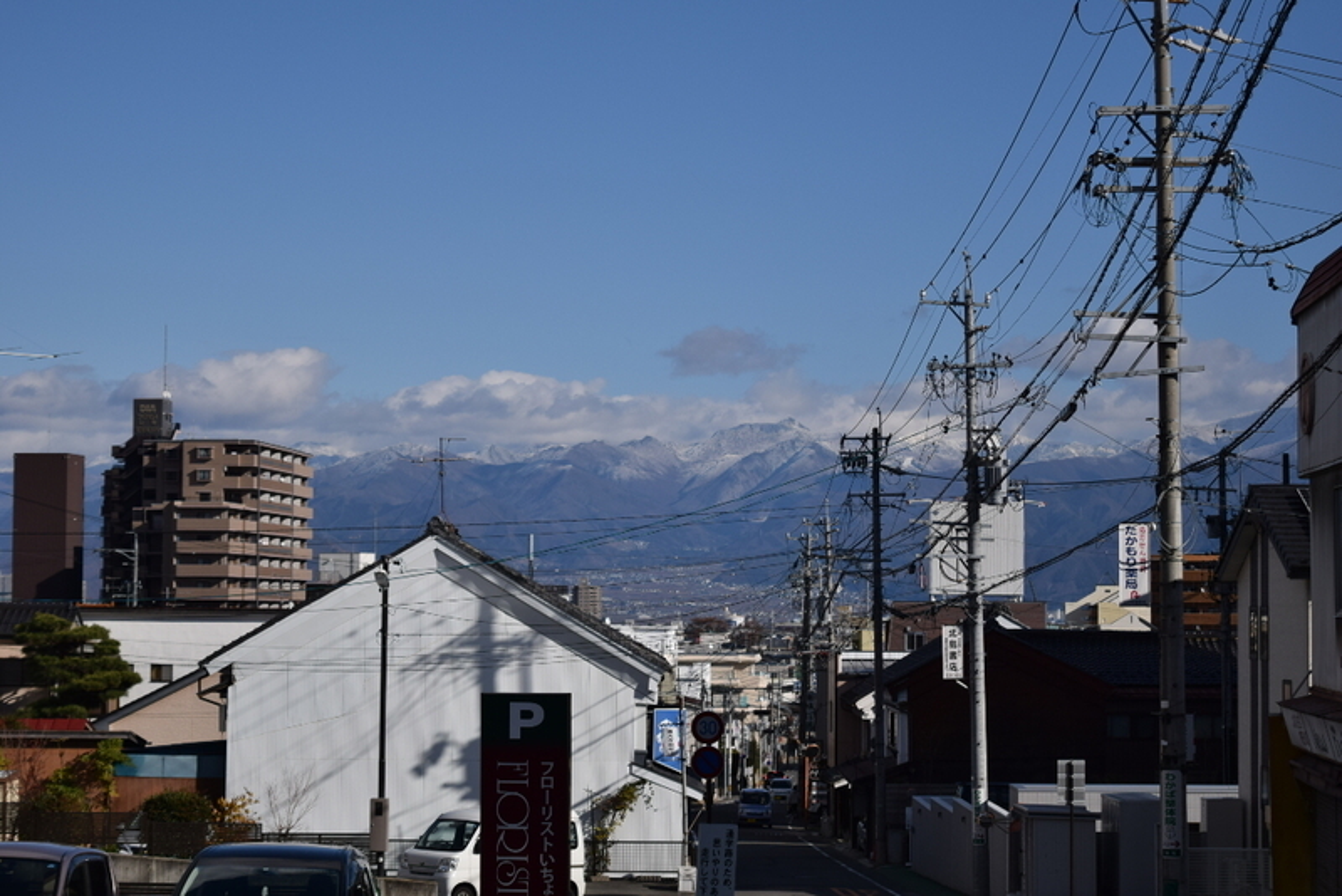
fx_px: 3076
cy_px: 448
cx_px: 671
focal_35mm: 82
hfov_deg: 24.6
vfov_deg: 16.6
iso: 100
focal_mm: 55
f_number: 5.6
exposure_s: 1/1600
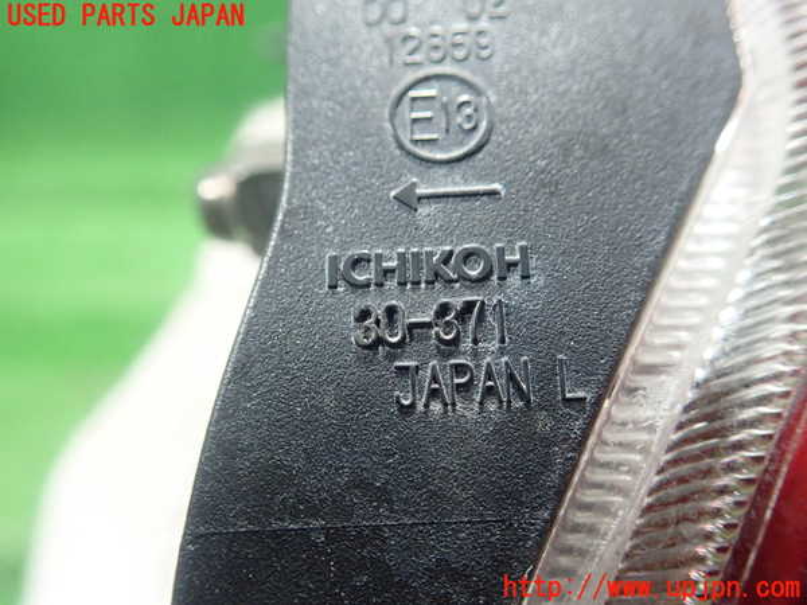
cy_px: 302
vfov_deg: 46.8
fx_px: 699
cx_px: 404
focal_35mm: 30
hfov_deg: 60.0
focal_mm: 5.5
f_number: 2.3
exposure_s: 1/125
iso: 800
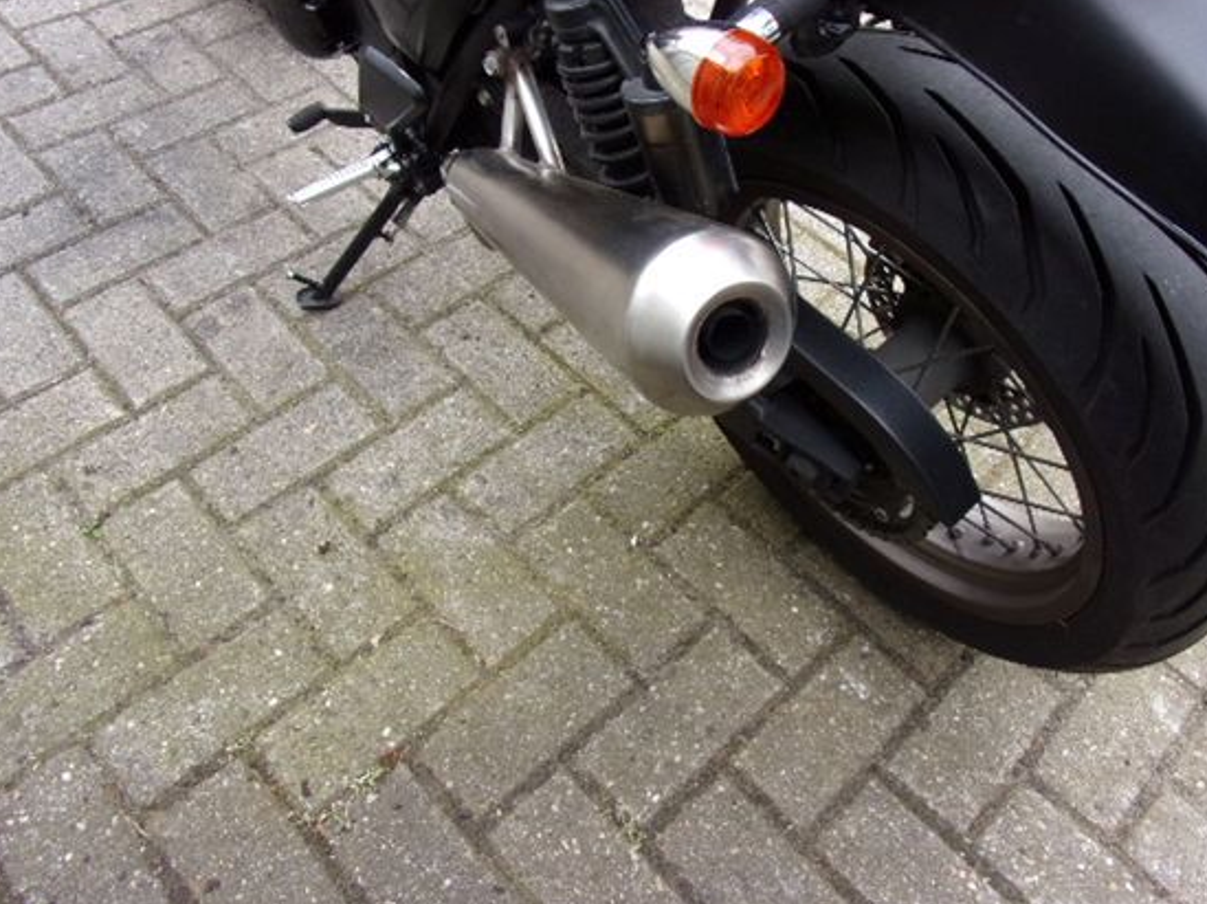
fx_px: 976
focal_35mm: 28
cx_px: 657
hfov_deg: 63.4
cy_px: 398
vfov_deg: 49.6
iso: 80
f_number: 3.3
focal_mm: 4.3
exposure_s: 1/70
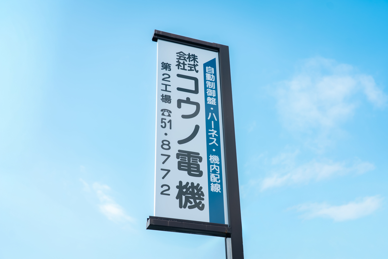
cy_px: 130
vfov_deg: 30.5
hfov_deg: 44.5
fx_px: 474
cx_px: 194
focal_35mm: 44
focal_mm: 44
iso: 320
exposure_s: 1/800
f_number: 4
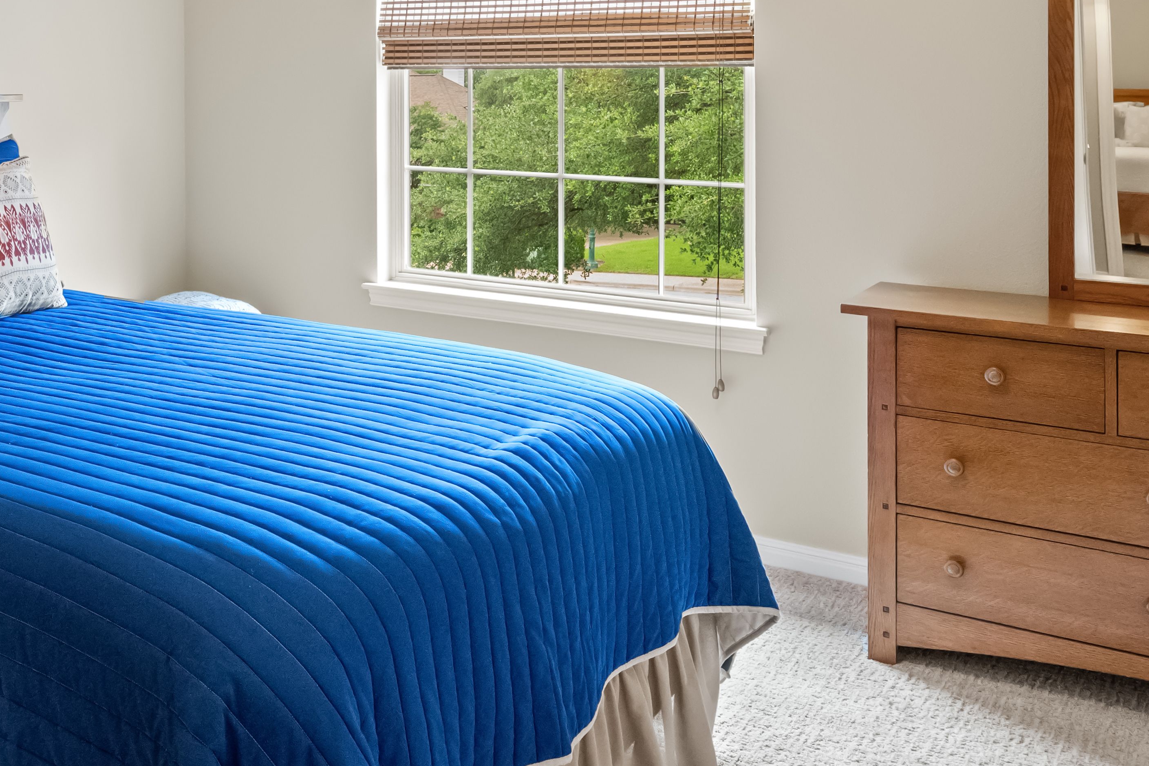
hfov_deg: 43.9
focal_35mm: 41
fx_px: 1308
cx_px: 150
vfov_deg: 31.0
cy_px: 67
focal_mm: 14
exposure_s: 1/20
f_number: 7.1
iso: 2500
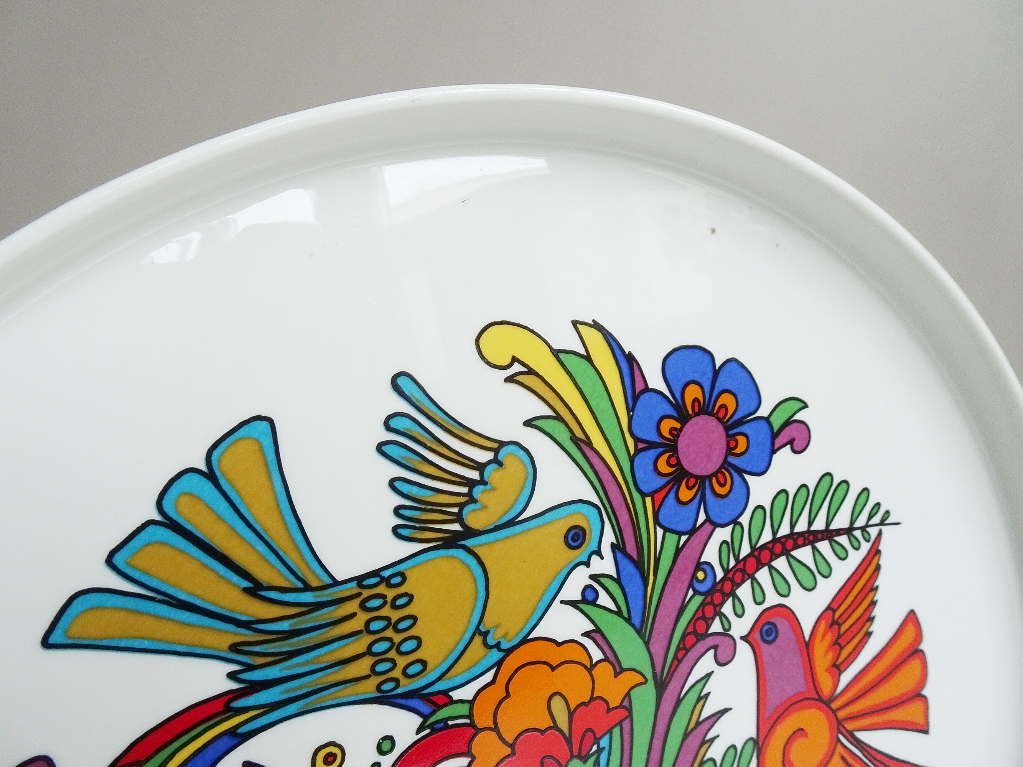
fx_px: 709
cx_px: 512
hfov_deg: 71.6
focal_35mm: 24
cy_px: 384
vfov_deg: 56.8
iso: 100
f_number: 3.5
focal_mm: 4.1
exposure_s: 1/80
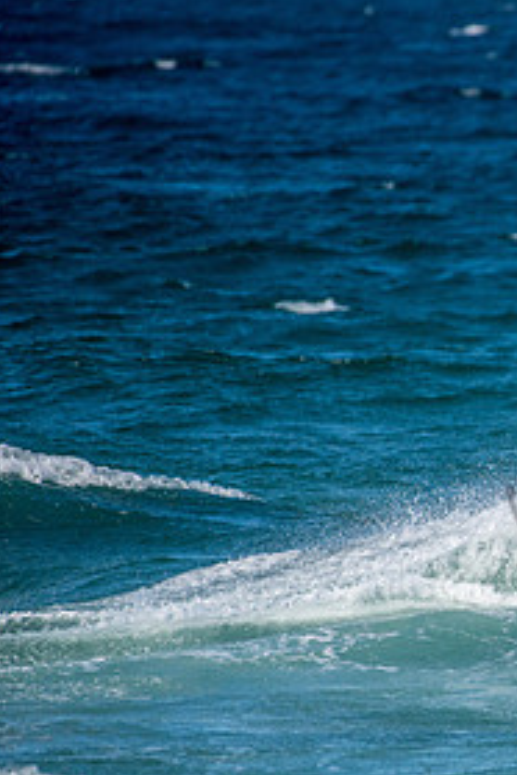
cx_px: 792
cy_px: 504
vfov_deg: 2.0
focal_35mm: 1040
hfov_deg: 1.3
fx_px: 22402
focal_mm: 500
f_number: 5.6
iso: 220
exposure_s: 1/4000
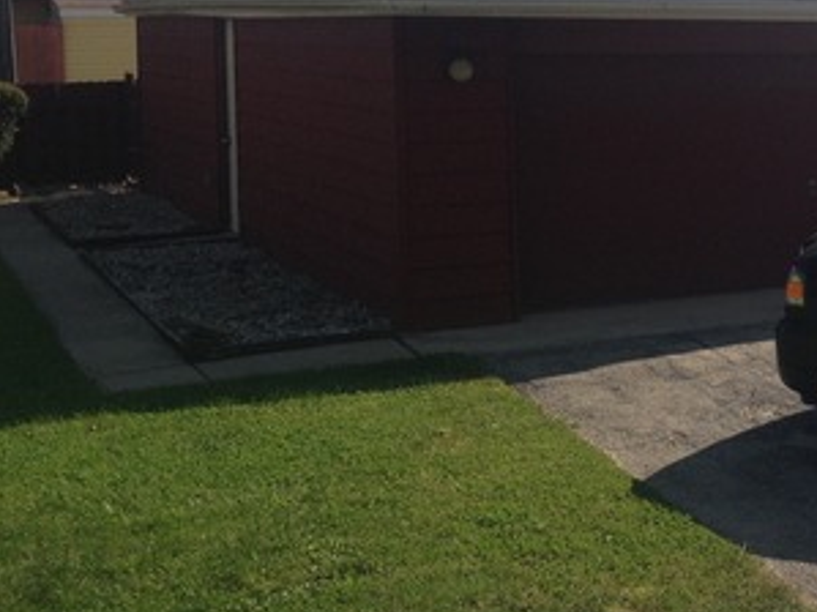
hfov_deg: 25.0
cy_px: 123
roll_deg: +0.2
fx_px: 1769
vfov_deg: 19.4
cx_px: 784
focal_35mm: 75
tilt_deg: -3.7
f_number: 2.4
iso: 50
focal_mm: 4.28
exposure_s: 1/1672
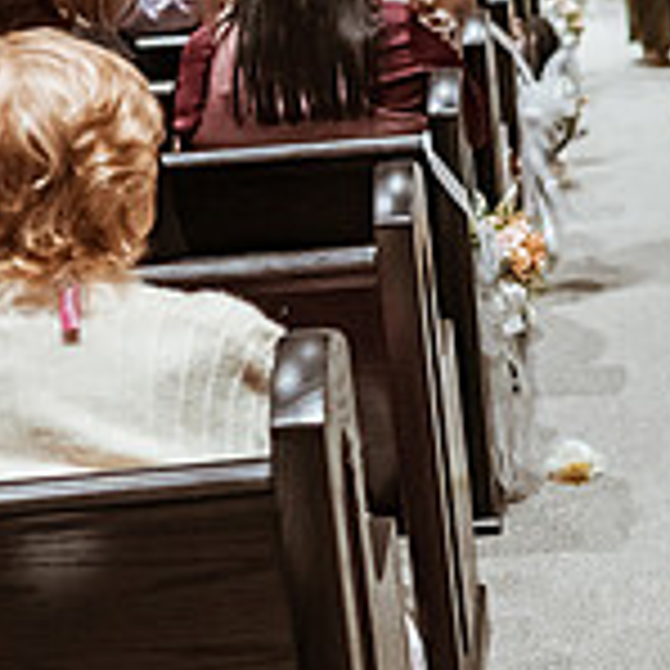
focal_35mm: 116
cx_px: 922
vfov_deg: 14.9
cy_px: 74
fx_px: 2540
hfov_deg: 14.3
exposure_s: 1/400
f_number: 1.8
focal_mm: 35
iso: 1000
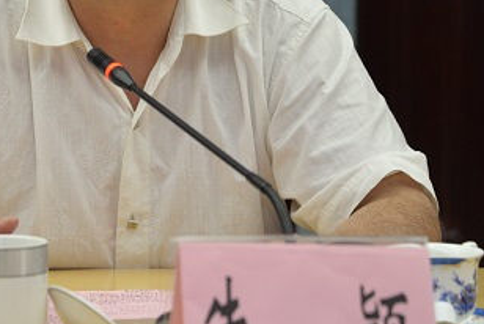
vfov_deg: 7.3
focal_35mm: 188
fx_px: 2530
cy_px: 15
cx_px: 48
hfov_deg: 10.9
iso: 2000
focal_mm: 80
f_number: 4.5
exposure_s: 1/80
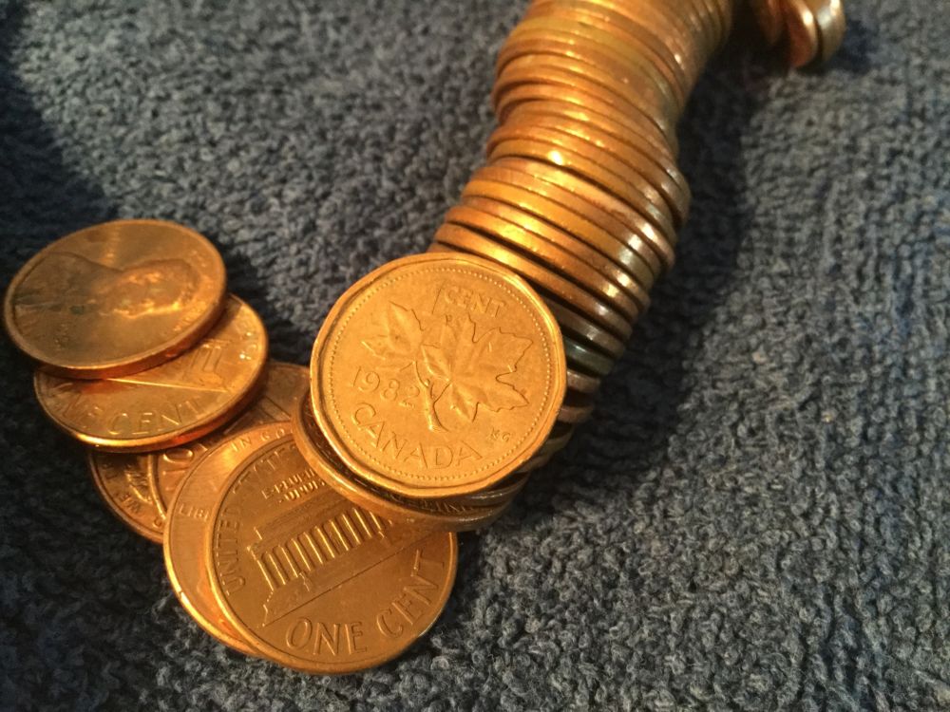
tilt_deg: -59.0
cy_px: 356
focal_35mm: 31
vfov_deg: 45.4
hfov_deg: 58.4
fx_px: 851
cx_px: 475
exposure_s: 1/17
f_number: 2.4
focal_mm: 3.3
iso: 200
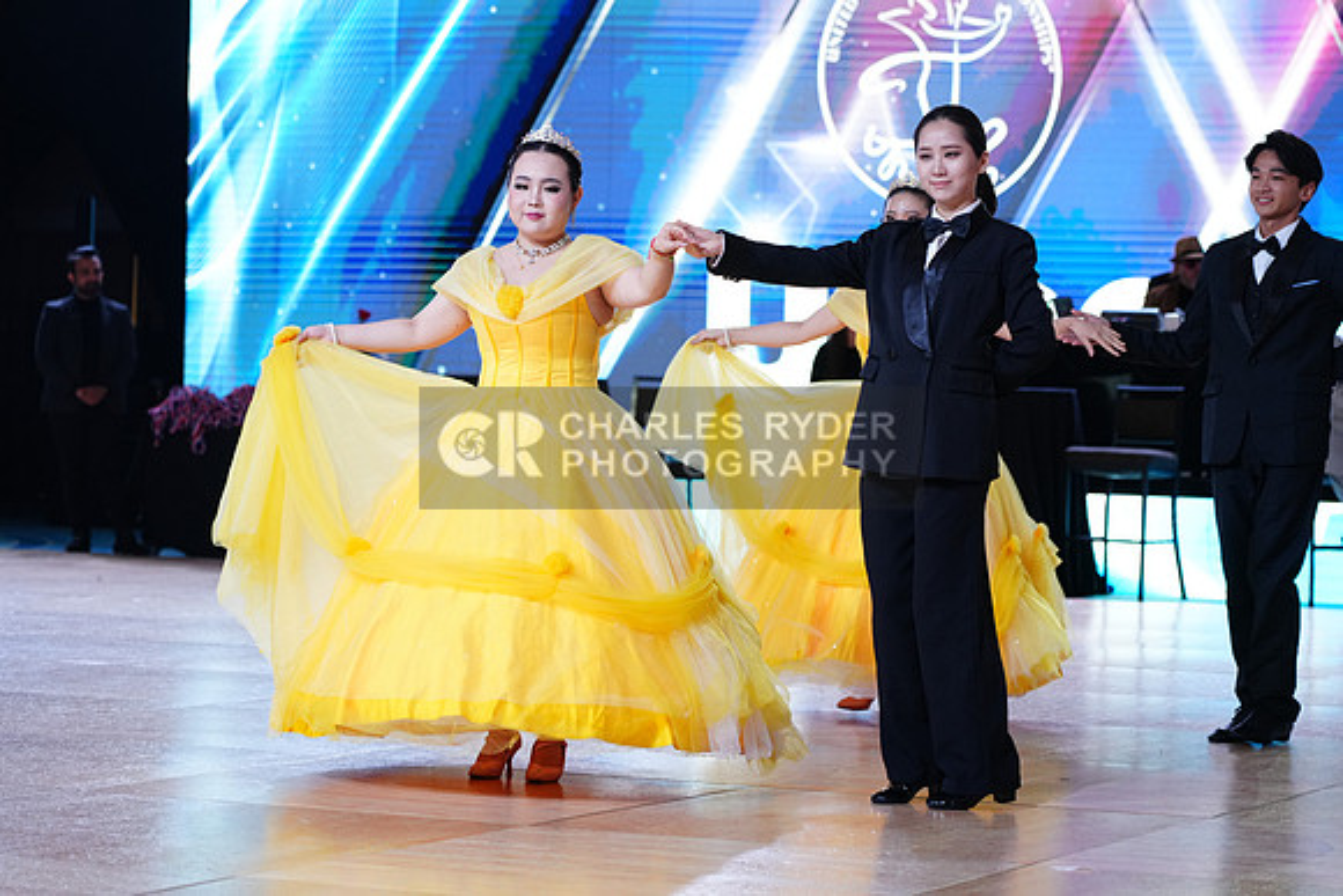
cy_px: 448
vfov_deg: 13.0
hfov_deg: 19.5
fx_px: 3918
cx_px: 672
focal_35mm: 105
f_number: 4
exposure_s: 1/500
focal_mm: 105
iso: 1600
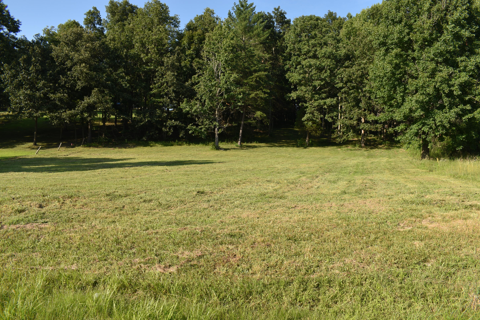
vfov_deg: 46.4
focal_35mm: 28
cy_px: 160
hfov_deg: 65.5
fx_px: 373
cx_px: 248
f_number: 7.1
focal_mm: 18
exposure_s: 1/200
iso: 100
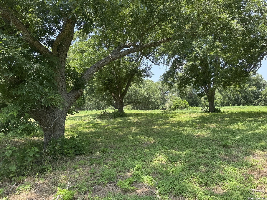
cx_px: 134
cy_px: 100
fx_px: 185
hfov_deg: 71.6
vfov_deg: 56.8
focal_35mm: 24
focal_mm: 6.76
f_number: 1.78
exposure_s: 1/765
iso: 80
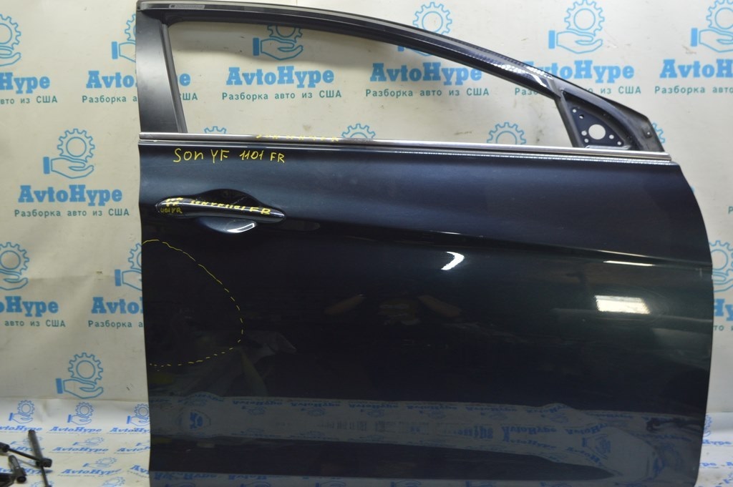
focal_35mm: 36
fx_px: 732
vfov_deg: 36.8
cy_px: 244
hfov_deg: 53.2
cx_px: 366
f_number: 5.6
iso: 400
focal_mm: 24
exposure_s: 1/20
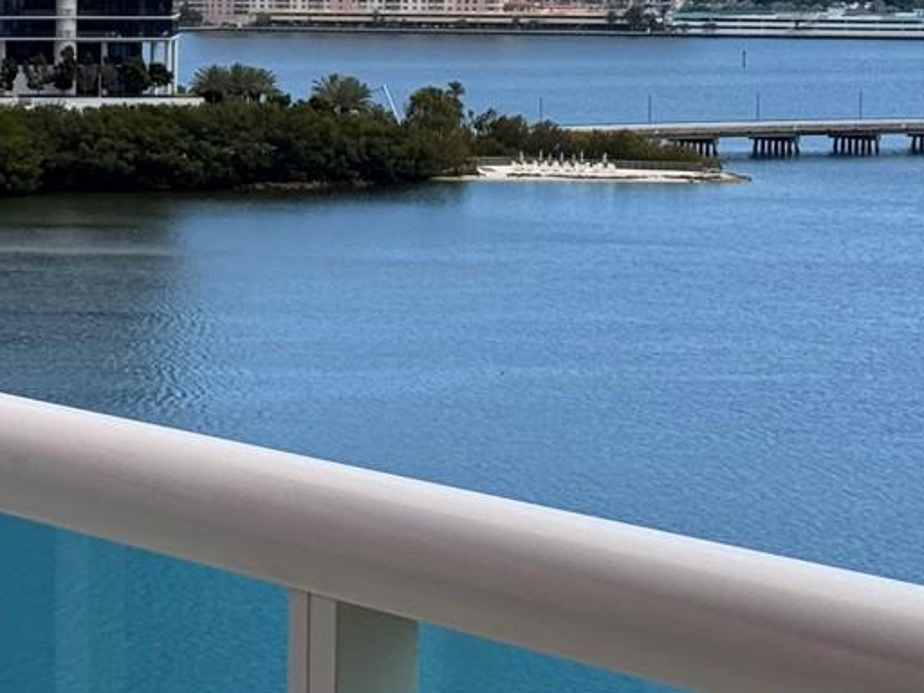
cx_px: -406
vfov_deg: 9.9
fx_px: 4004
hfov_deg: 12.6
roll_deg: -0.1
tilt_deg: -2.1
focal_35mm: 150
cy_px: 155
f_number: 1.78
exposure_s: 1/4098
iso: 64
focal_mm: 6.76
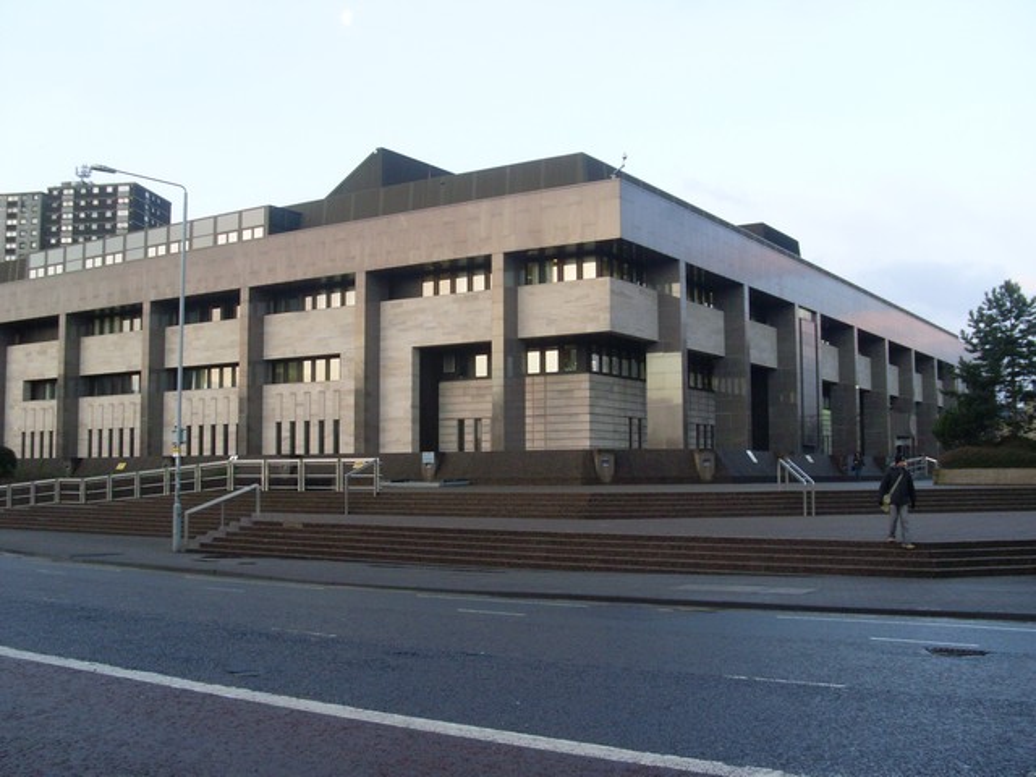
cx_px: 518
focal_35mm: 38
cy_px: 388
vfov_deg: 37.7
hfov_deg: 49.0
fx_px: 1137
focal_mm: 6.3
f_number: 3
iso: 200
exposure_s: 1/60
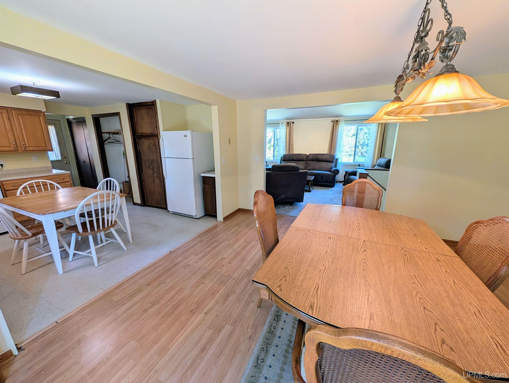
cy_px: 192
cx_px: 254
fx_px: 177
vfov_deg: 94.6
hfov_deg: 110.5
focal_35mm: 12
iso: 54
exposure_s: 1/122
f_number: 1.7
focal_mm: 2.02
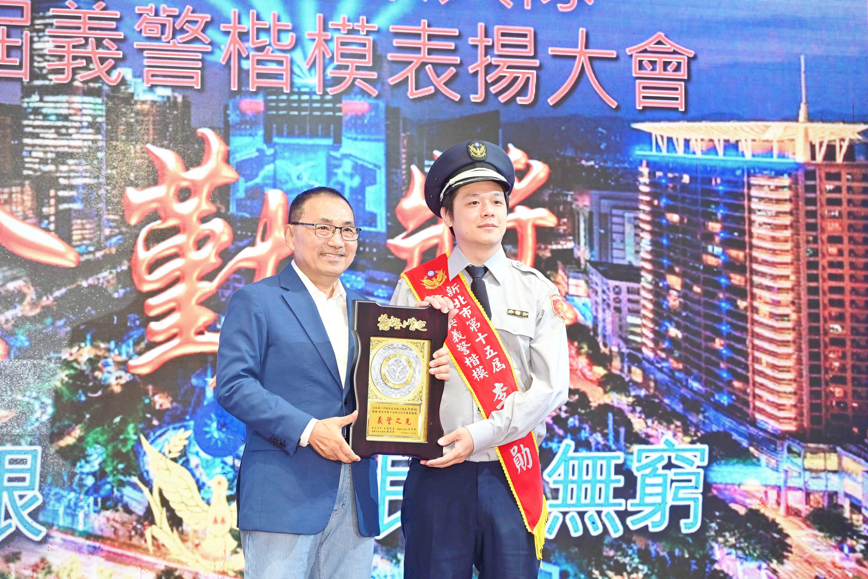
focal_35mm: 83
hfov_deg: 24.5
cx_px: 434
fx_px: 2001
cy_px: 290
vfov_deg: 16.5
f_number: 4
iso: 1250
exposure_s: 1/125
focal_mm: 83
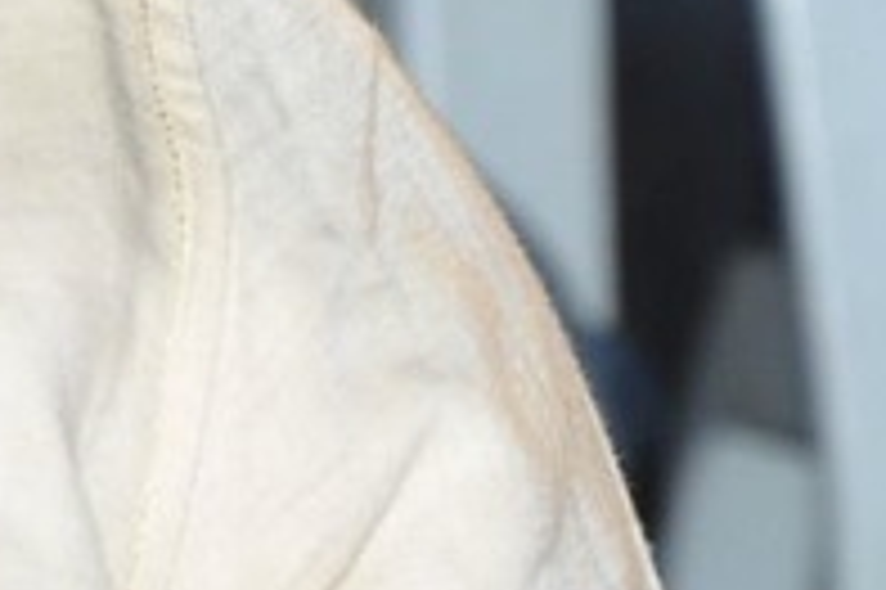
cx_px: -1129
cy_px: -642
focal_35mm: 960
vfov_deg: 1.4
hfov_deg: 2.1
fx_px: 23608
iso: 400
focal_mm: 105
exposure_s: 1/125
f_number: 9
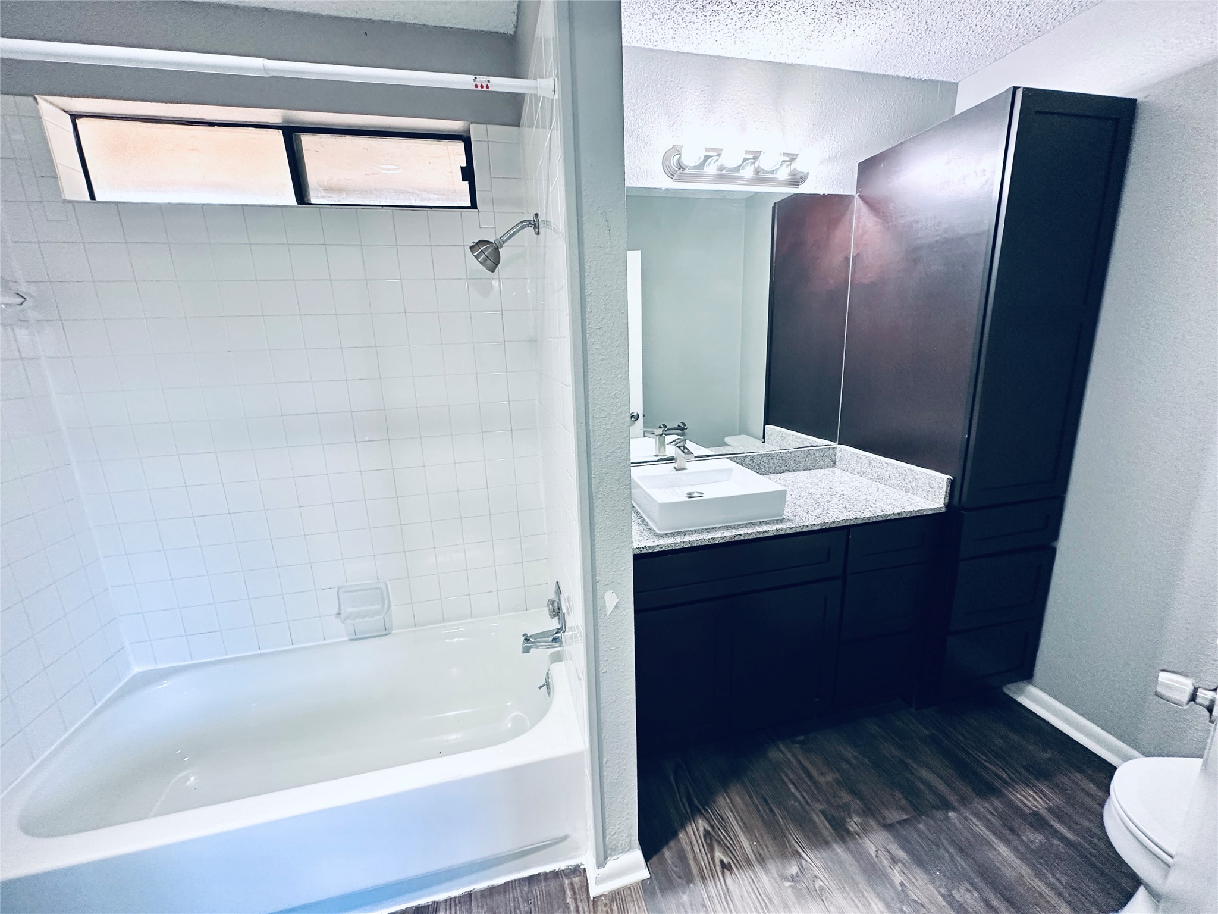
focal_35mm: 14
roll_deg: +2.3
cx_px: 609
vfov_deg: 85.7
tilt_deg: -12.2
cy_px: 457
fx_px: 493
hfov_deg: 102.1
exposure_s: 1/60
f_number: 2.2
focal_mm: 2.22
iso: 200
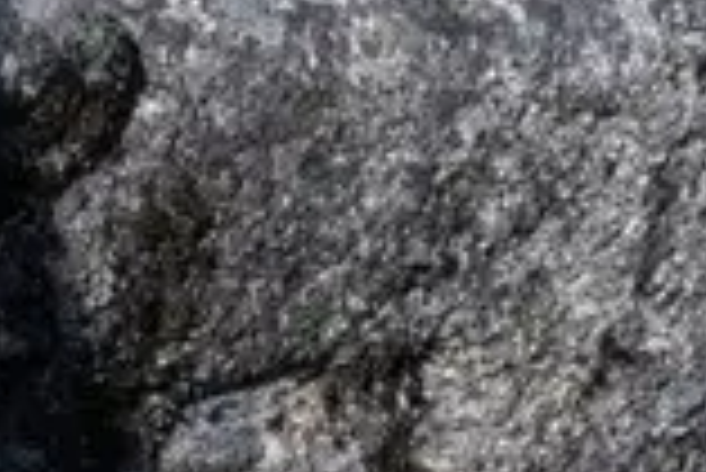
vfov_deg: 1.0
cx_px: 2024
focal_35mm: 1414
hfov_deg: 1.5
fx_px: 27755
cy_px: 198
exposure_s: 1/100
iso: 100
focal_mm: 185
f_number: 16
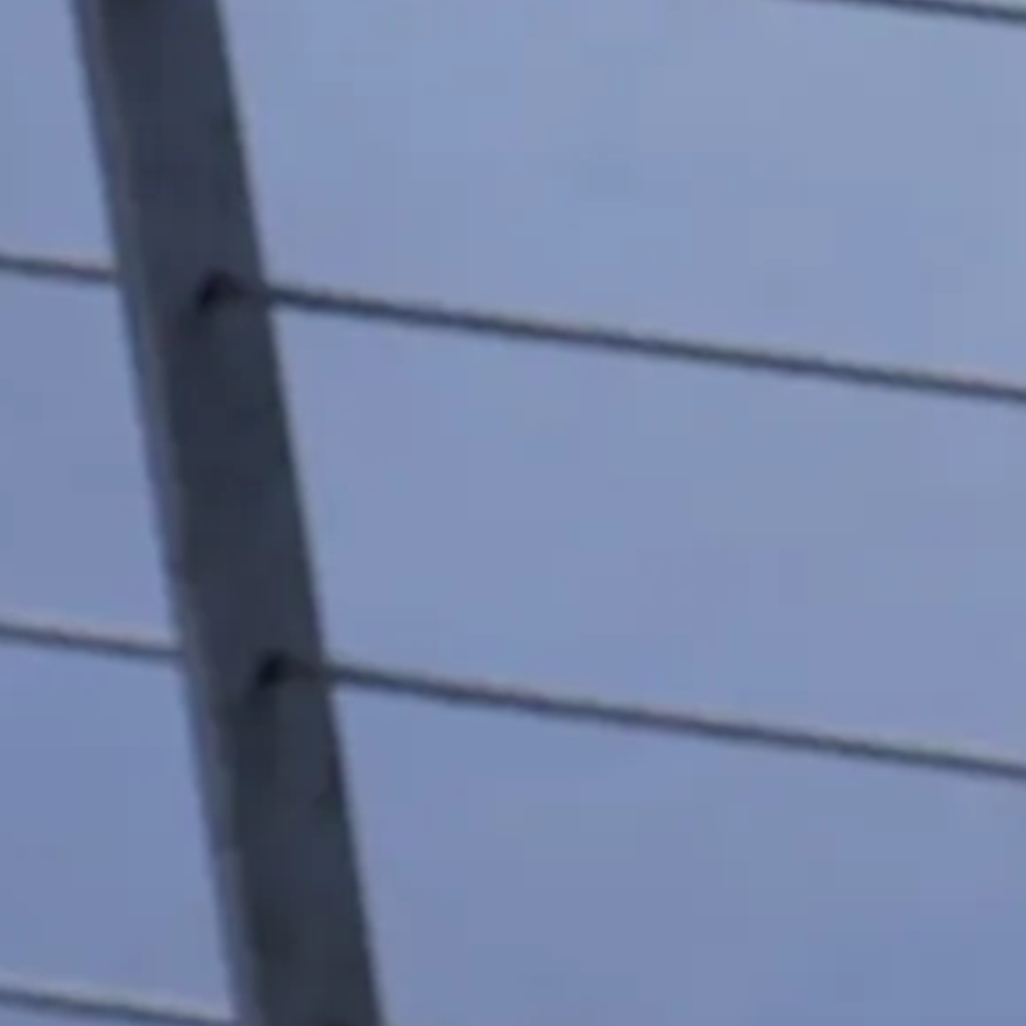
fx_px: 18846
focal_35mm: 562
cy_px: -1244
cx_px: 3694
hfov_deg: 3.0
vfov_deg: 3.1
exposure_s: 1/100
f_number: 8
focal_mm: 75
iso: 800
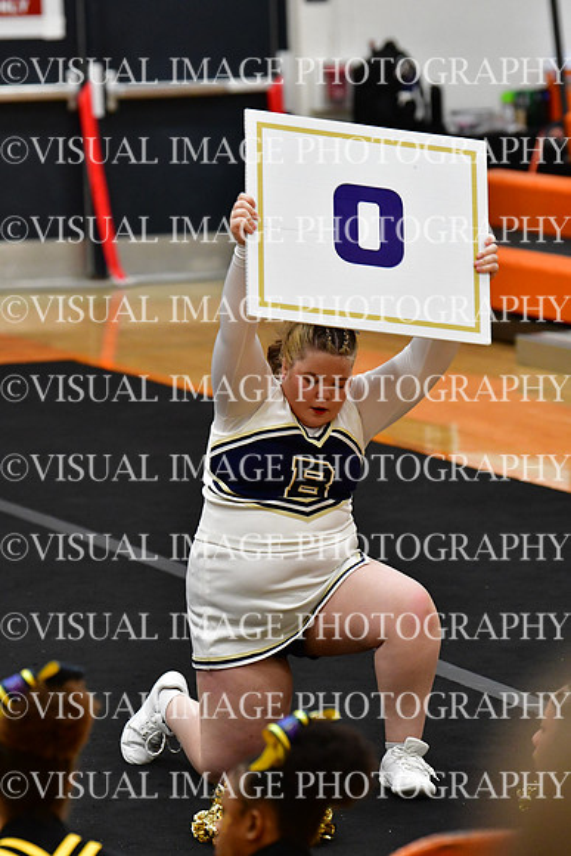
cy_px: 428
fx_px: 5706
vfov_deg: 8.6
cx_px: 286
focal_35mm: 240
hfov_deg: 5.7
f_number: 4
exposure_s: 1/500
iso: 4000
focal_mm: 160
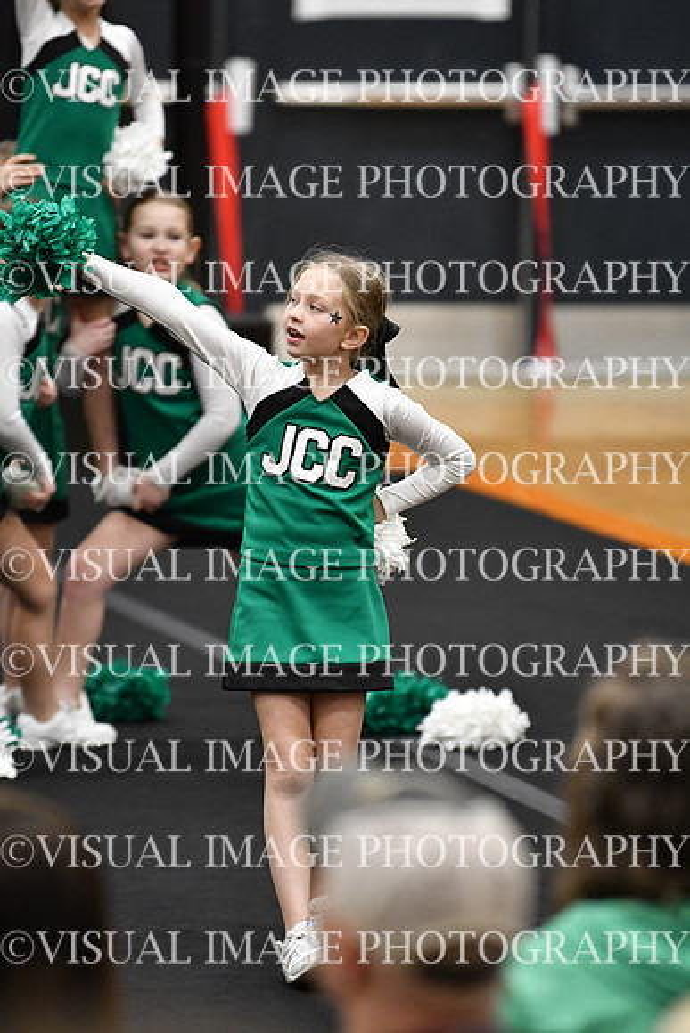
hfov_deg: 4.8
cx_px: 345
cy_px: 516
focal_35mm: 285
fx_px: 8188
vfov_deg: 7.2
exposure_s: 1/800
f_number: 2.8
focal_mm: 190
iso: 4000
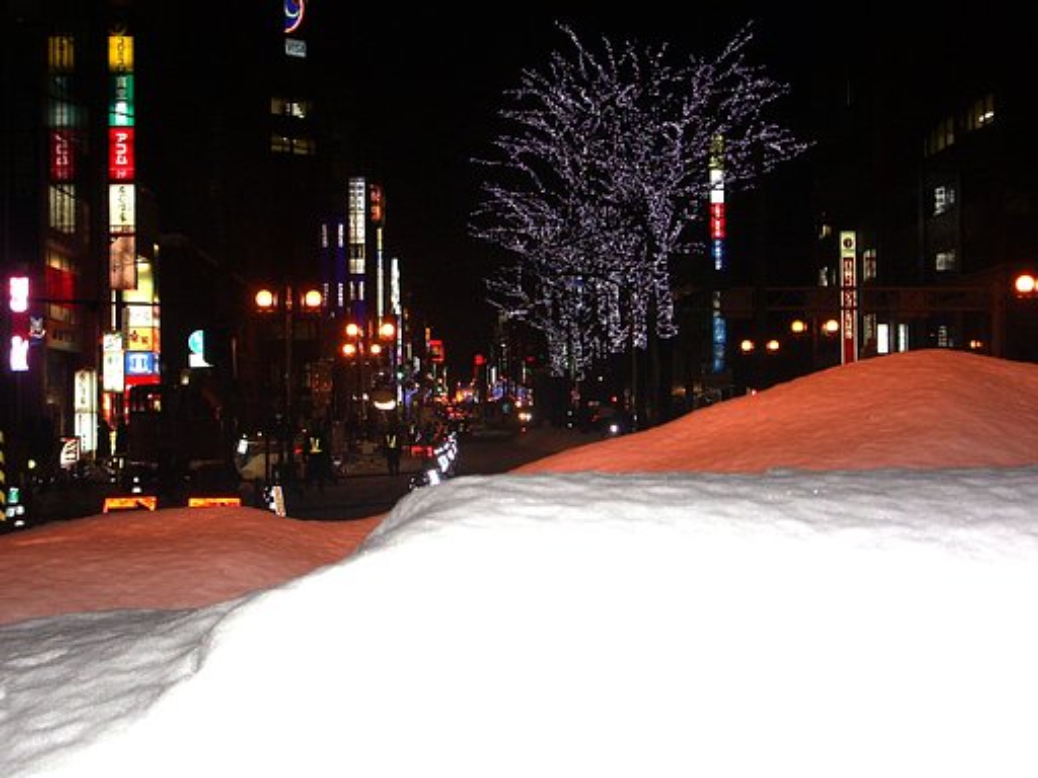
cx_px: 519
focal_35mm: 62
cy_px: 389
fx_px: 1859
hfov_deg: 31.2
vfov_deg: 23.7
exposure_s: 1/50
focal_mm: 10.2
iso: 50
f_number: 3.5
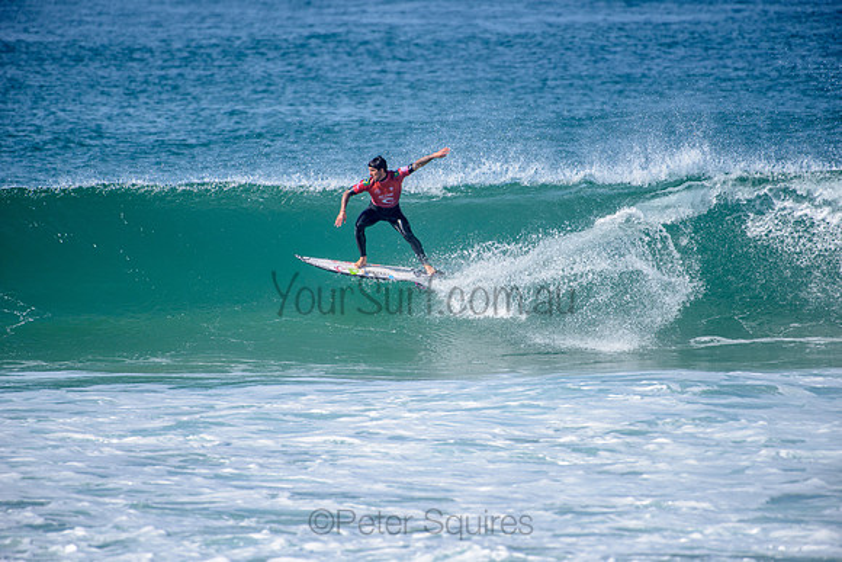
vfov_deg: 2.8
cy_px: 281
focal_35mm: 500
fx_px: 11697
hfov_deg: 4.1
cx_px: 421
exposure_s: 1/2000
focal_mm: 500
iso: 160
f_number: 5.6
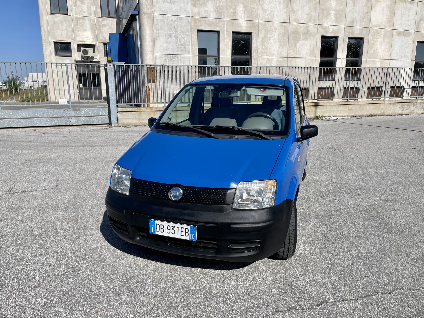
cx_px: 212
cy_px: 159
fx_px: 318
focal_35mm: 26
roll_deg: -0.3
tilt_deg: -13.6
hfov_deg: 67.3
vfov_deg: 53.1
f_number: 1.6
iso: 32
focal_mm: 5.1
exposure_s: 1/5618
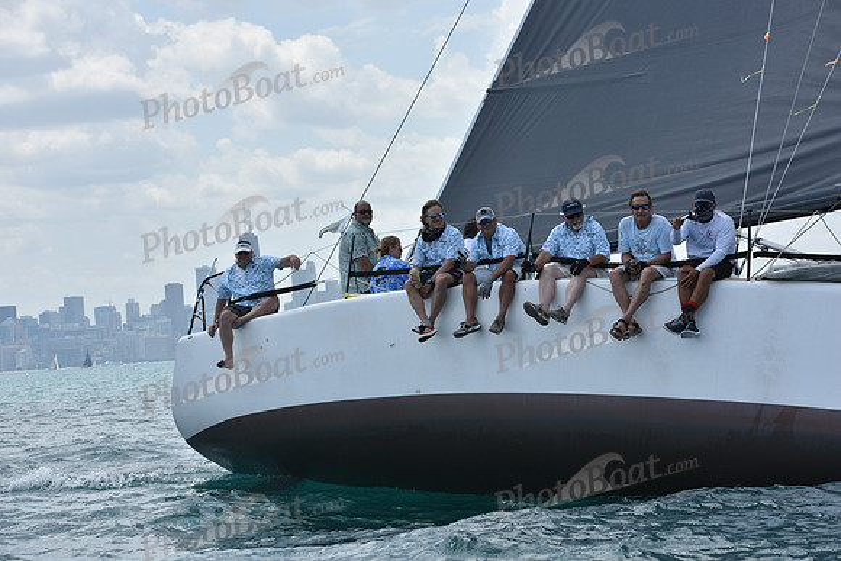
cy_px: 280
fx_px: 2220
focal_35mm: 95
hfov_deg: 21.5
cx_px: 420
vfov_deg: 14.4
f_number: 7.1
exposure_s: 1/1250
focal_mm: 95
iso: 250
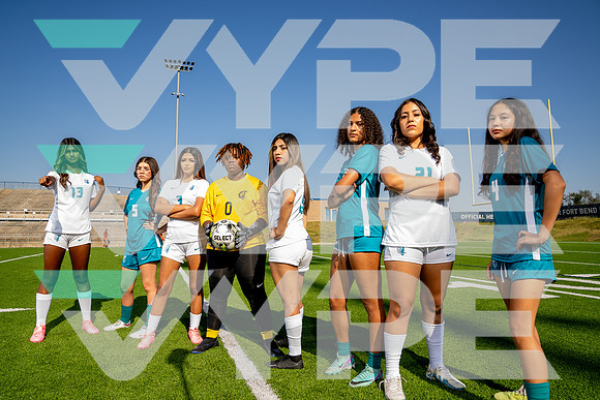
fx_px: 400
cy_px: 200
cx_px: 300
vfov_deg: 53.2
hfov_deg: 73.7
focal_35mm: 24
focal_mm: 24
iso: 50
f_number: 7.1
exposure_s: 1/125
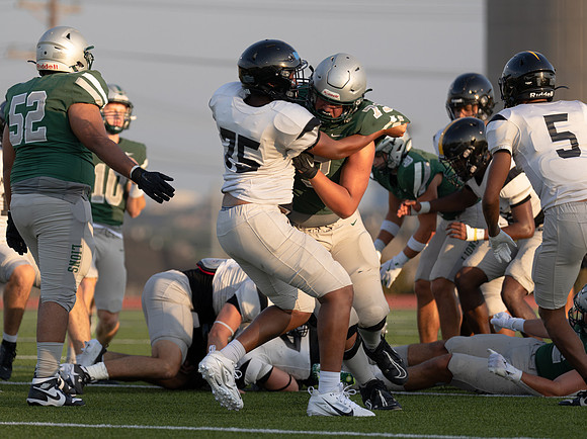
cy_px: 224
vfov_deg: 5.3
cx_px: 161
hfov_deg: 7.0
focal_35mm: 282
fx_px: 4780
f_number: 2.8
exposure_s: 1/1250
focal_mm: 200
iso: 100
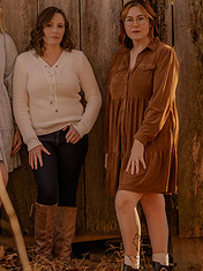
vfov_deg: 9.8
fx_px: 1581
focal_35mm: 202
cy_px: 111
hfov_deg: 7.3
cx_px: 90
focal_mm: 85
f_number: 2.8
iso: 200
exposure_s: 1/250
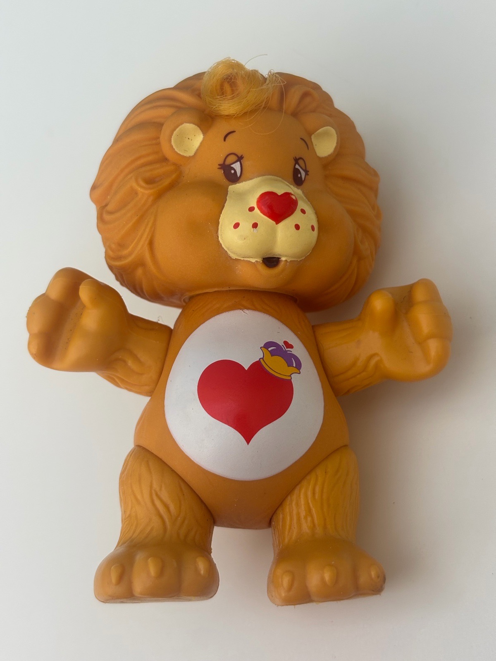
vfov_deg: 36.8
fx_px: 993
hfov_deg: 28.0
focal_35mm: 52
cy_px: 330
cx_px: 248
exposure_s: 1/50
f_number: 1.6
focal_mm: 5.96
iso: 64
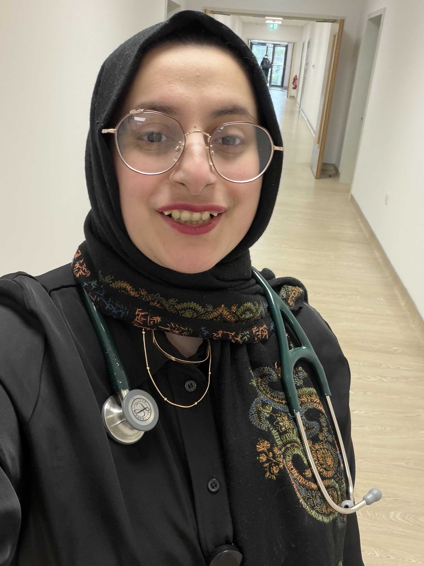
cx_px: 212
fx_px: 490
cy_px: 283
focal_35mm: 30
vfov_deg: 60.0
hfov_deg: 46.8
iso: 125
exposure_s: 1/50
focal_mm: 2.71
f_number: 1.9
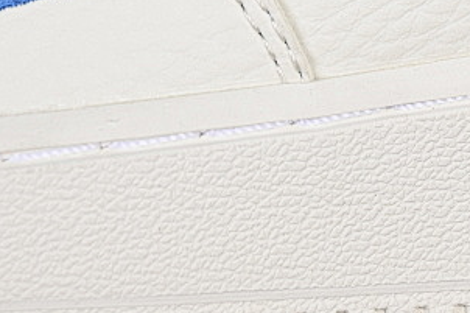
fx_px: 3497
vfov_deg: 5.1
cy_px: -170
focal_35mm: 268
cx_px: 403
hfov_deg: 7.7
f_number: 7.1
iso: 160
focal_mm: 50
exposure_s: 1/80
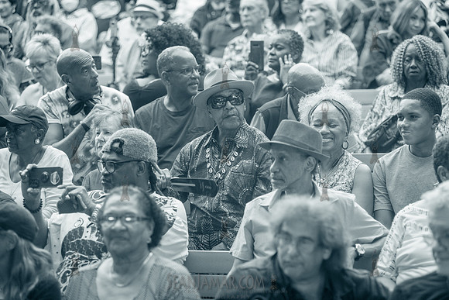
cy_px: 150
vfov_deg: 11.0
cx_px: 224
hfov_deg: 16.4
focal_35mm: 125
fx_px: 1559
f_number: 3.5
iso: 4000
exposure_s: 1/320
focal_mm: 125
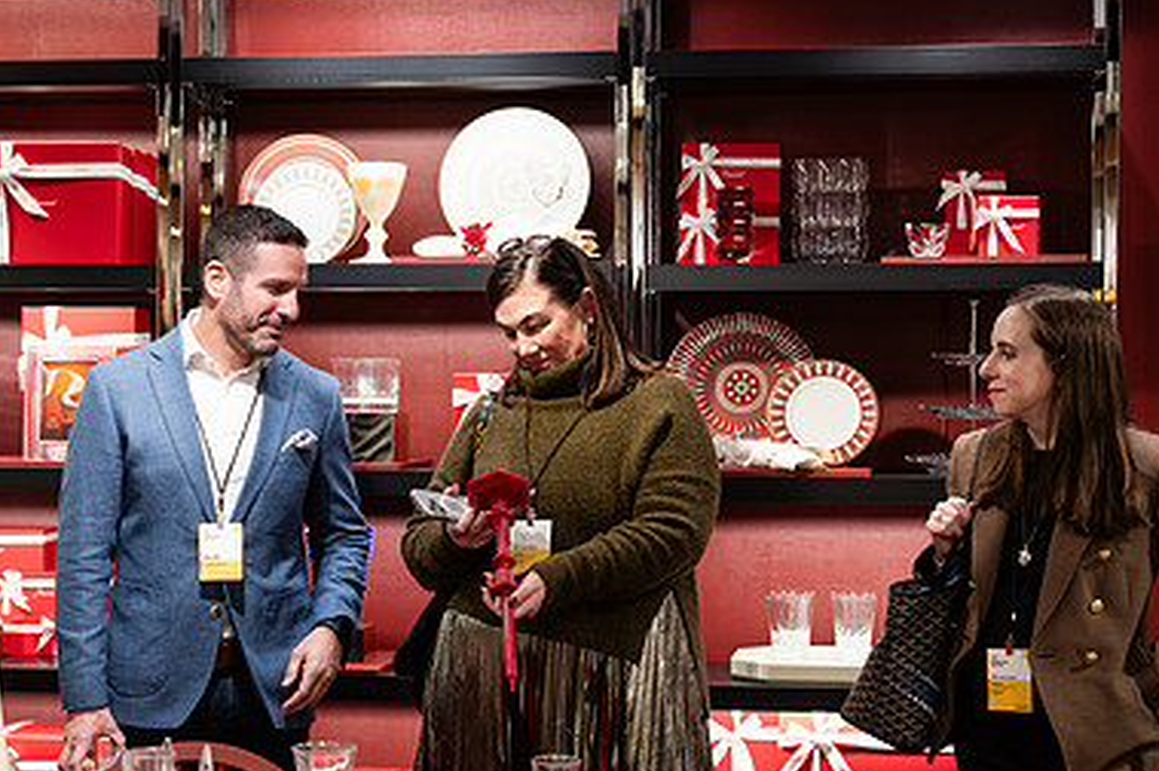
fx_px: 2541
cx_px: 492
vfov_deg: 17.2
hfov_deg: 25.7
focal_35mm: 79
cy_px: 502
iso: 640
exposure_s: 1/160
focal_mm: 51
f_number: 3.2
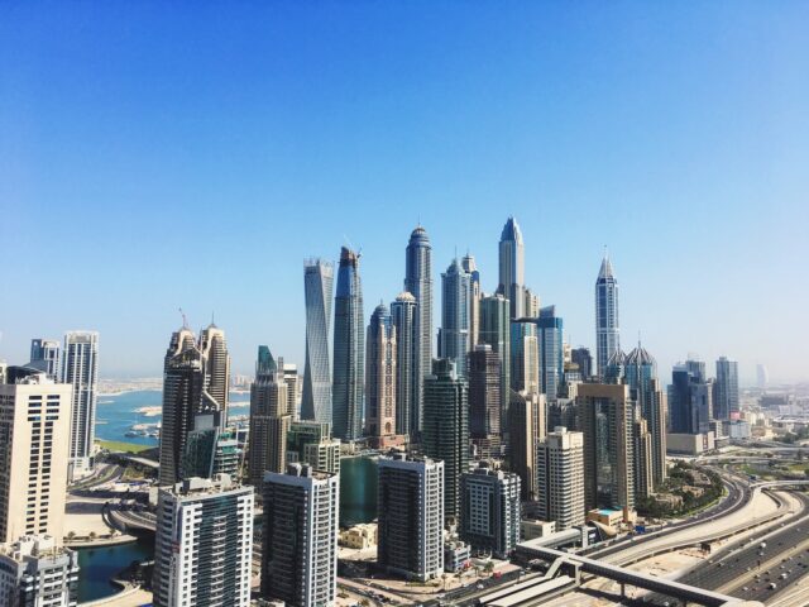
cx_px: 404
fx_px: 678
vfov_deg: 48.2
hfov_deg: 61.7
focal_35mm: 29
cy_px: 304
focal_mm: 4.15
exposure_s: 1/2079
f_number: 2.2
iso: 25
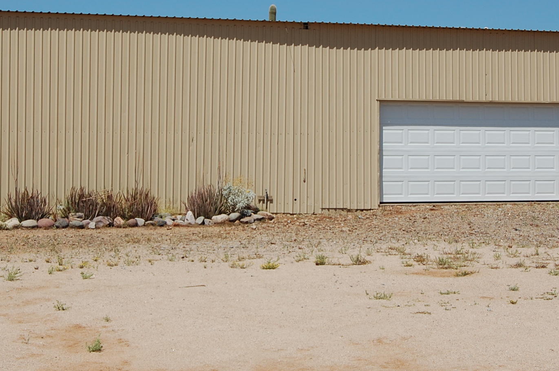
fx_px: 1225
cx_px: 258
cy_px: 104
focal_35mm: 79
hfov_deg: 25.7
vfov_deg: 17.1
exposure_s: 1/500
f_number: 11
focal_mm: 32
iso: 200
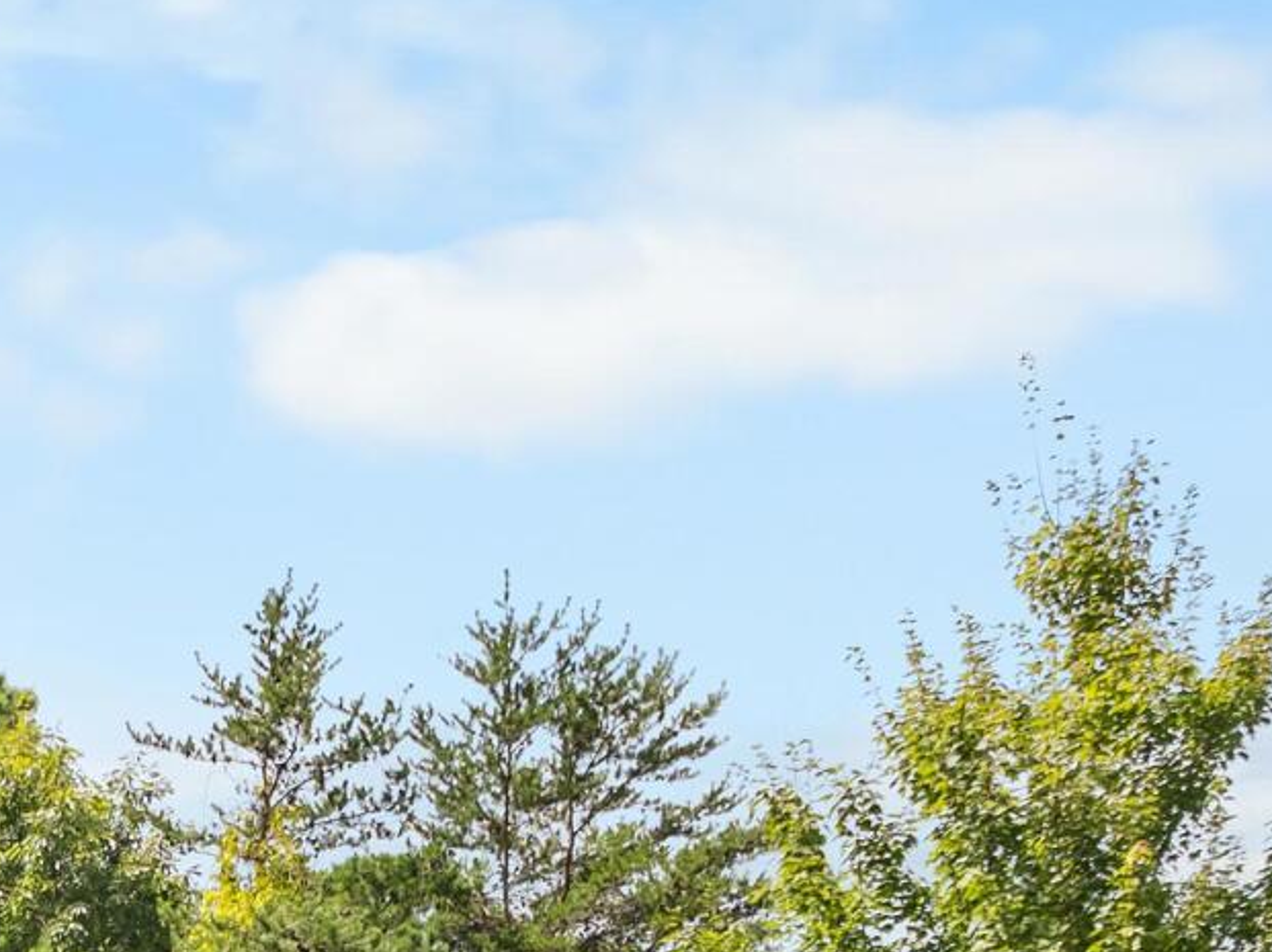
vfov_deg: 12.0
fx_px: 4260
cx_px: -336
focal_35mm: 116
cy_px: 1566
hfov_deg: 16.2
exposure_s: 1/60
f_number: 2.8
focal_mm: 12.29
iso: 170
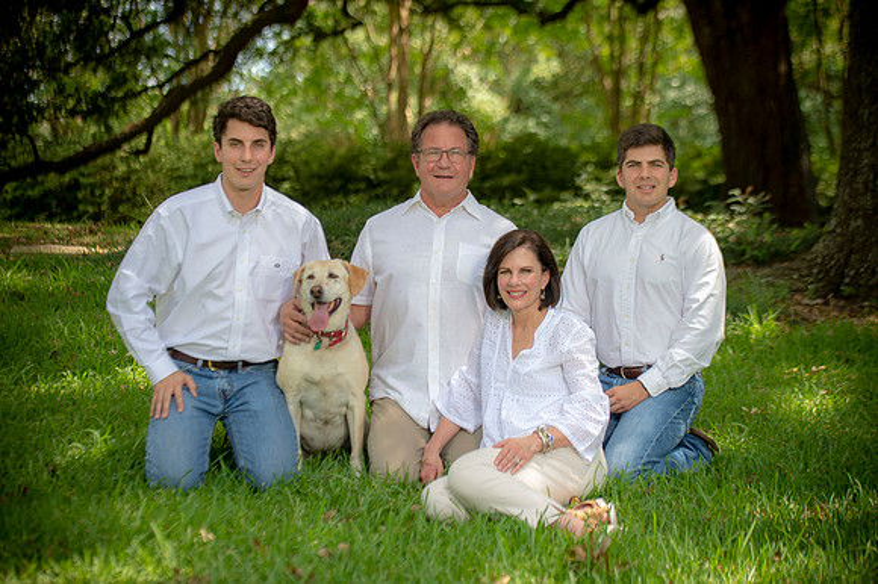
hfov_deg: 26.0
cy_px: 292
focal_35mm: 78
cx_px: 439
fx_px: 1901
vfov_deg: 17.5
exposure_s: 1/200
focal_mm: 78
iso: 100
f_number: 3.2
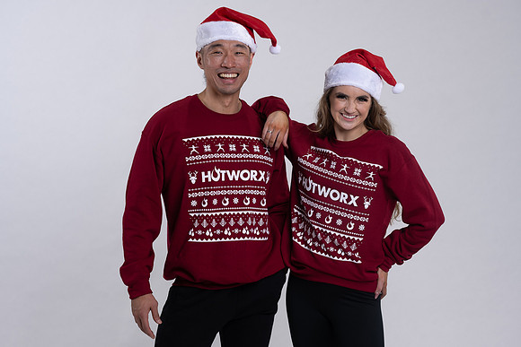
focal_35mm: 85
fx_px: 1230
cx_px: 260
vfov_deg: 16.1
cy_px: 174
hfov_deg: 23.9
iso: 125
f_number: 4
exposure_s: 1/125
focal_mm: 85
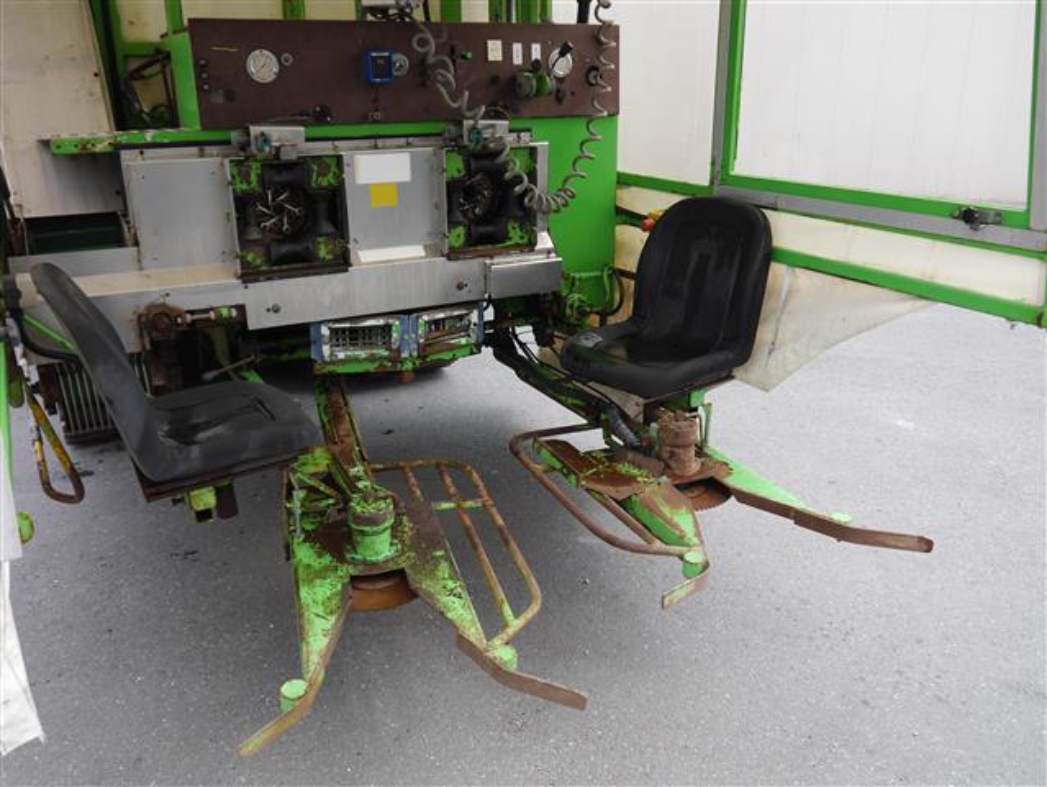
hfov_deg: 59.9
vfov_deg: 46.8
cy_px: 394
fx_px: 908
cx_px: 524
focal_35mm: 30
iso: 160
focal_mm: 15
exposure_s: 1/200
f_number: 4.5
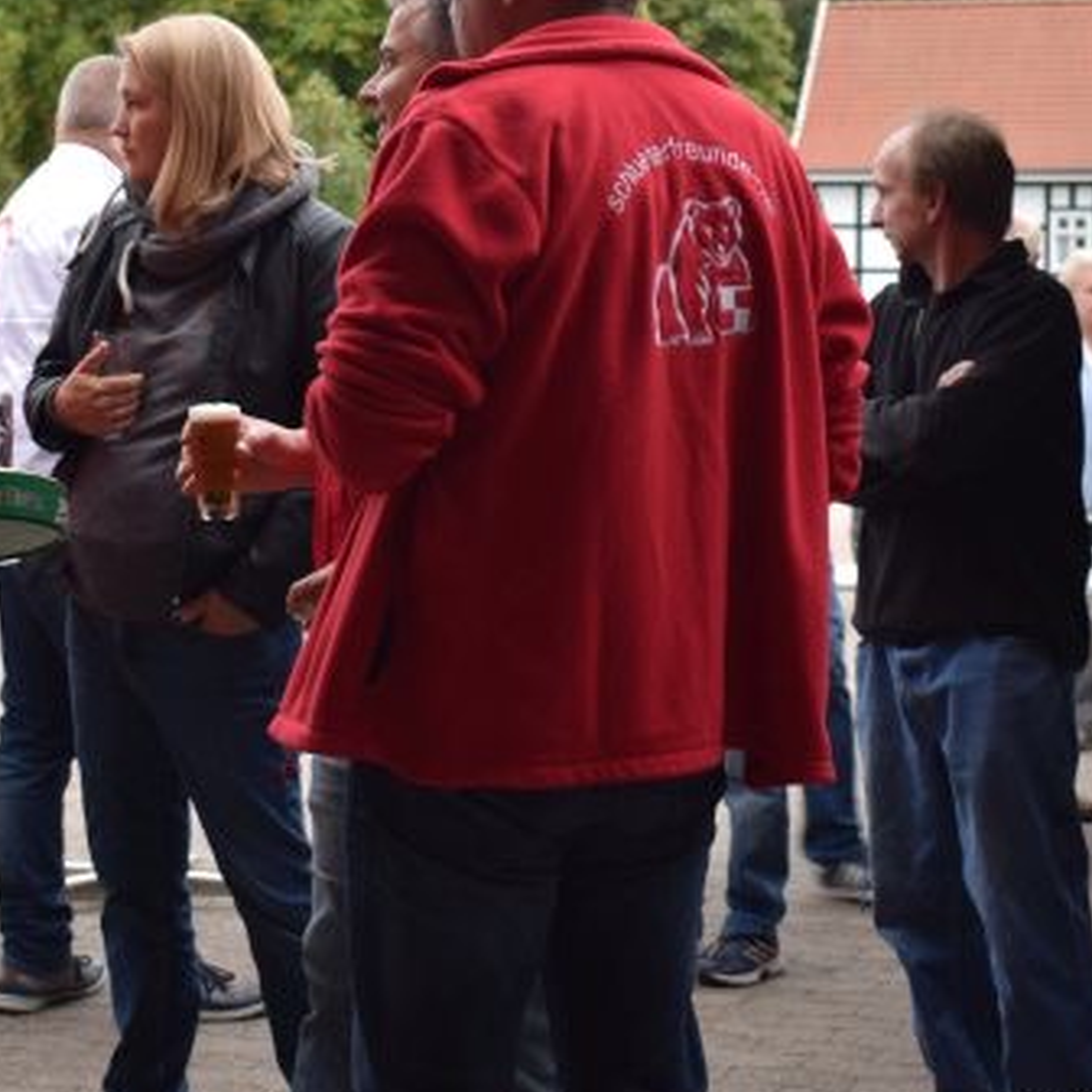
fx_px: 3034
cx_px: 442
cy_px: 317
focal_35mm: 85
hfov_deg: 20.4
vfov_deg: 20.3
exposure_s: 1/60
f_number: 4.2
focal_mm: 28
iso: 400
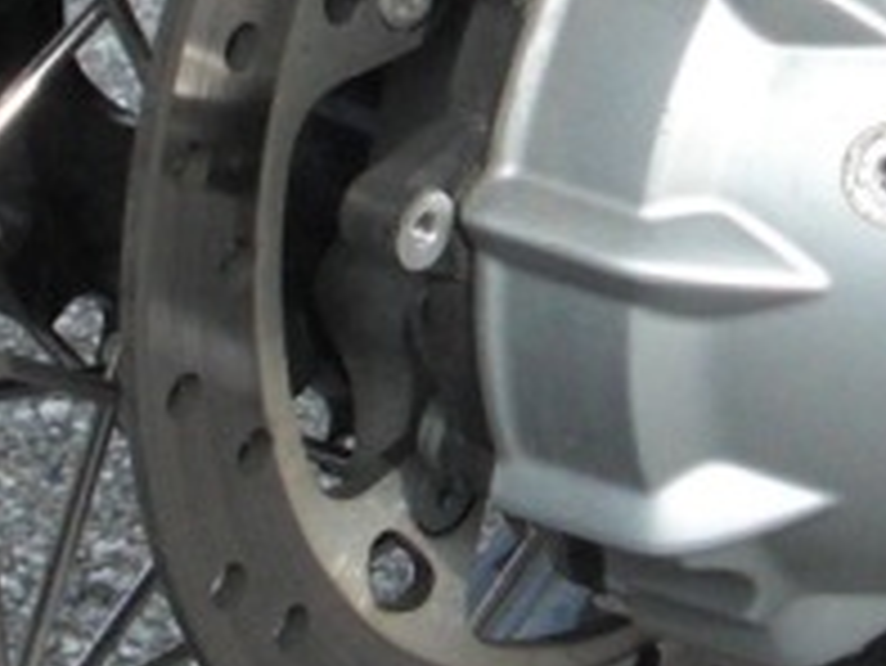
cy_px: 68
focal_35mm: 239
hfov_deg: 8.3
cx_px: 495
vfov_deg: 6.2
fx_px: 6121
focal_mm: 8.2
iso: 200
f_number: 3.3
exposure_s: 1/640
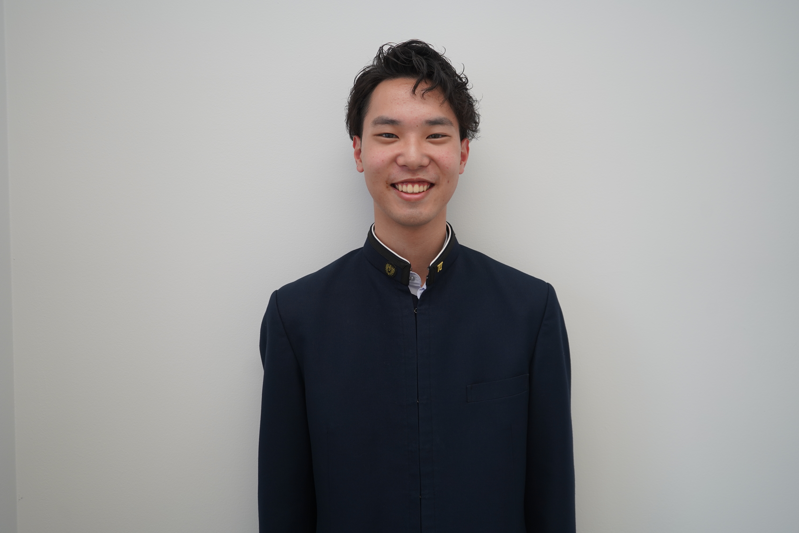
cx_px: 400
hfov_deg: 54.4
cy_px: 266
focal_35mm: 35
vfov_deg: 37.9
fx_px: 777
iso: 250
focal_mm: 35
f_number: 4
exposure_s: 1/160
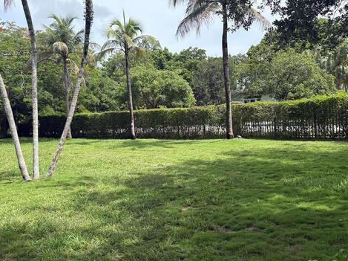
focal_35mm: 37
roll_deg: +5.0
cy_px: 128
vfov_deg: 38.6
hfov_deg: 50.0
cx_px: 152
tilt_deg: +0.1
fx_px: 372
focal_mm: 5.96
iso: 50
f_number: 1.6
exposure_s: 1/2141
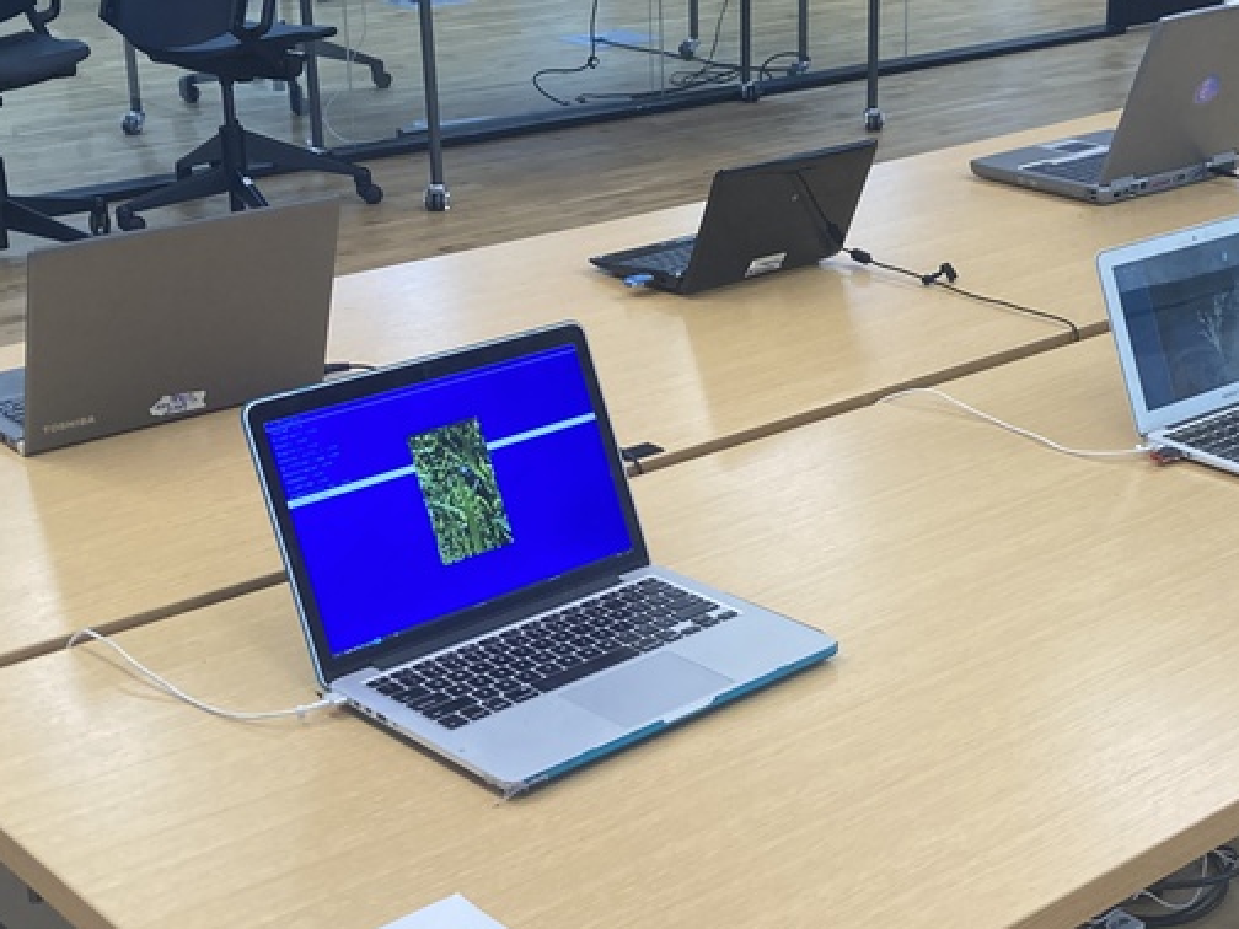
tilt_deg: -19.1
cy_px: 430
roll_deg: +0.2
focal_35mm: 60
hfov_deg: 31.9
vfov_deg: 24.4
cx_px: 826
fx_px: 2148
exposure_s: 1/100
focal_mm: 3.99
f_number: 1.8
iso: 80
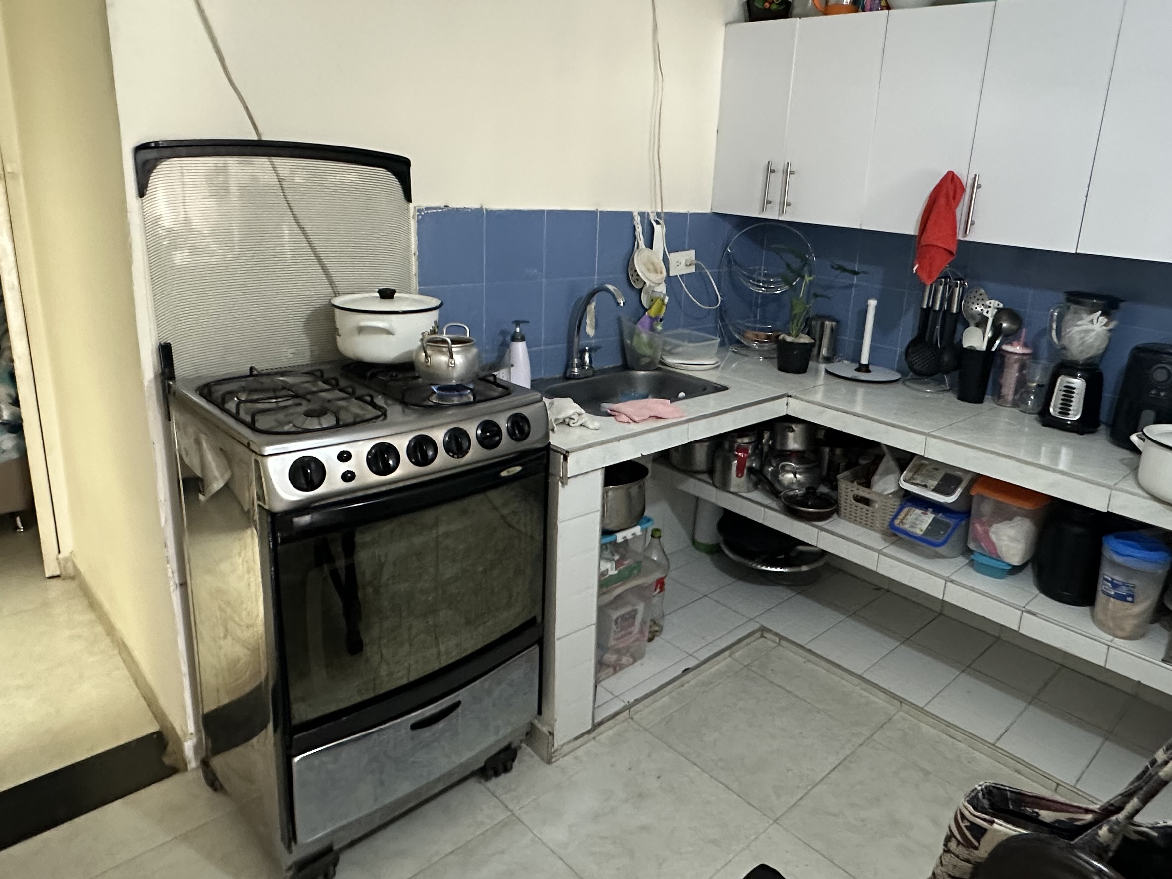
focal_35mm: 24
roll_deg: -3.4
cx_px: 674
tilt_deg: -15.1
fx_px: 813
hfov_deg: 71.2
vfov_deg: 56.7
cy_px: 392
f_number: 2.2
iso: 640
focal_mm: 2.22
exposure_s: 1/60
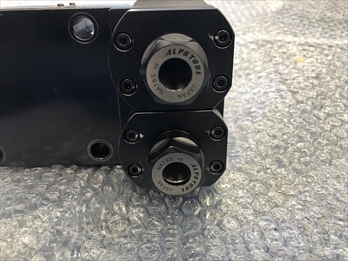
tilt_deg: -40.5
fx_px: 281
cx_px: 174
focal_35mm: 28
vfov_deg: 49.7
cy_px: 130
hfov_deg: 63.4
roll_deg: +0.2
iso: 32
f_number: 1.8
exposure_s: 1/20
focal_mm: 3.99
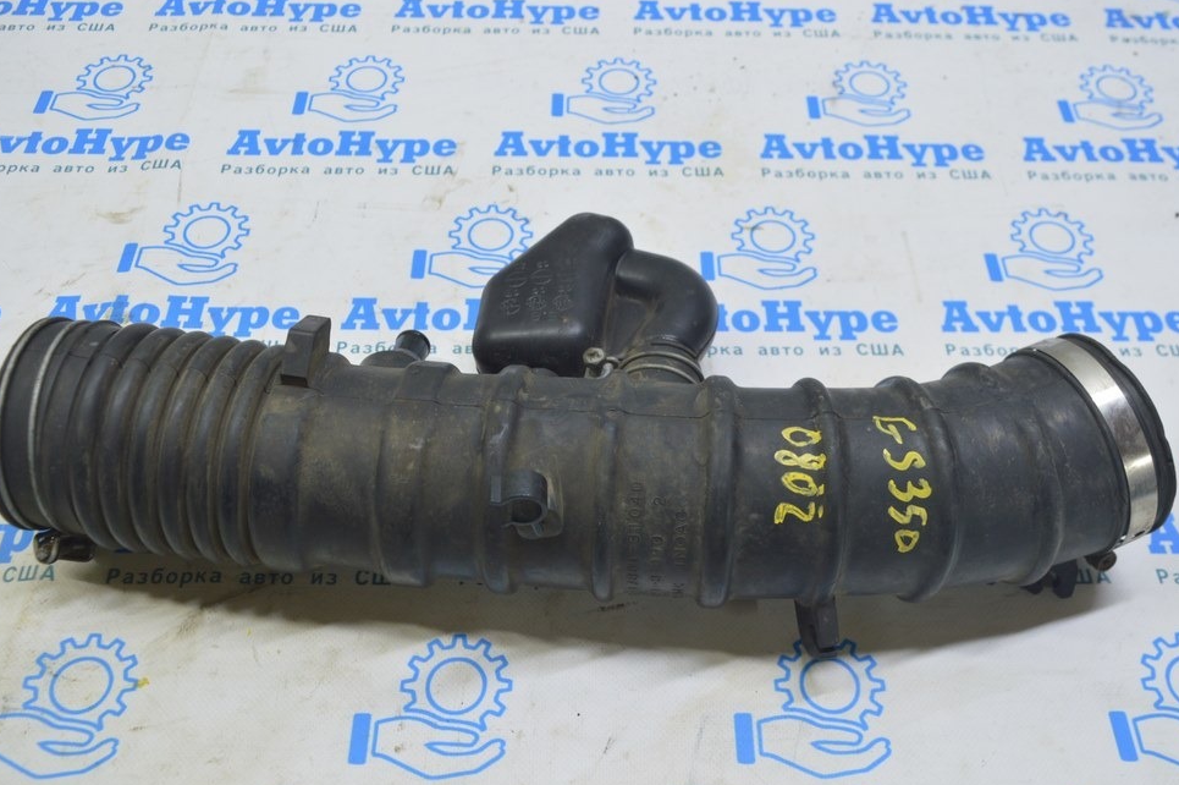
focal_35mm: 35
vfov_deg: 37.8
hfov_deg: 54.5
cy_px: 413
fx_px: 1145
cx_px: 588
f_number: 5.6
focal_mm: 22
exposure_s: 1/20
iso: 400
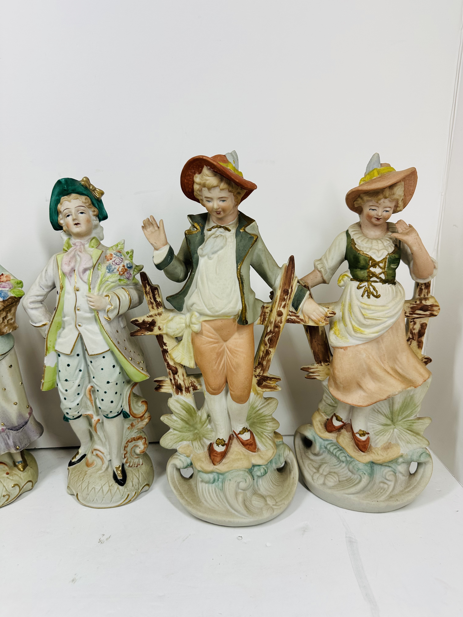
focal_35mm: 24
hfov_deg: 56.8
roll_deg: -1.3
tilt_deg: -12.3
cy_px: 308
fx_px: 428
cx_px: 232
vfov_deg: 71.6
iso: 80
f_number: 1.78
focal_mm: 6.86
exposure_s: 1/810
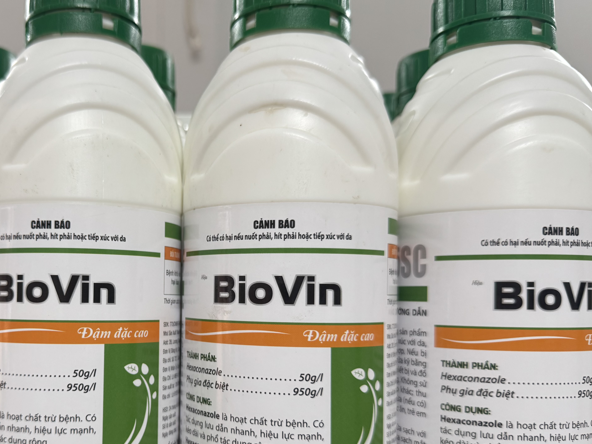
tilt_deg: -0.6
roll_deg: -0.9
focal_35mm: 36
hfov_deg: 50.0
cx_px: 177
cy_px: 283
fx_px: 616
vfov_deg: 39.3
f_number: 1.78
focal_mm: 6.76
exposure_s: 1/121
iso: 200
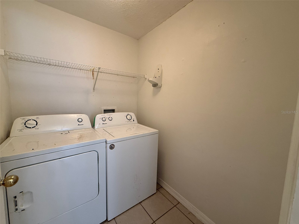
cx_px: 150
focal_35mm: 14
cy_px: 112
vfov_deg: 85.7
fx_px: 121
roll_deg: -1.6
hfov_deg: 102.1
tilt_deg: -5.6
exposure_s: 1/60
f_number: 2.2
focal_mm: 2.22
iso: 320
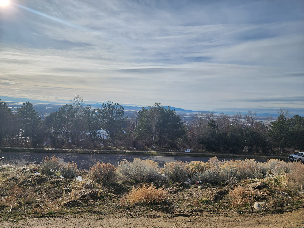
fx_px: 202
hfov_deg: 73.9
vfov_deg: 58.9
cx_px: 152
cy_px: 114
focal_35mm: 23
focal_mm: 6.4
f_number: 1.8
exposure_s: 1/3446
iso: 12
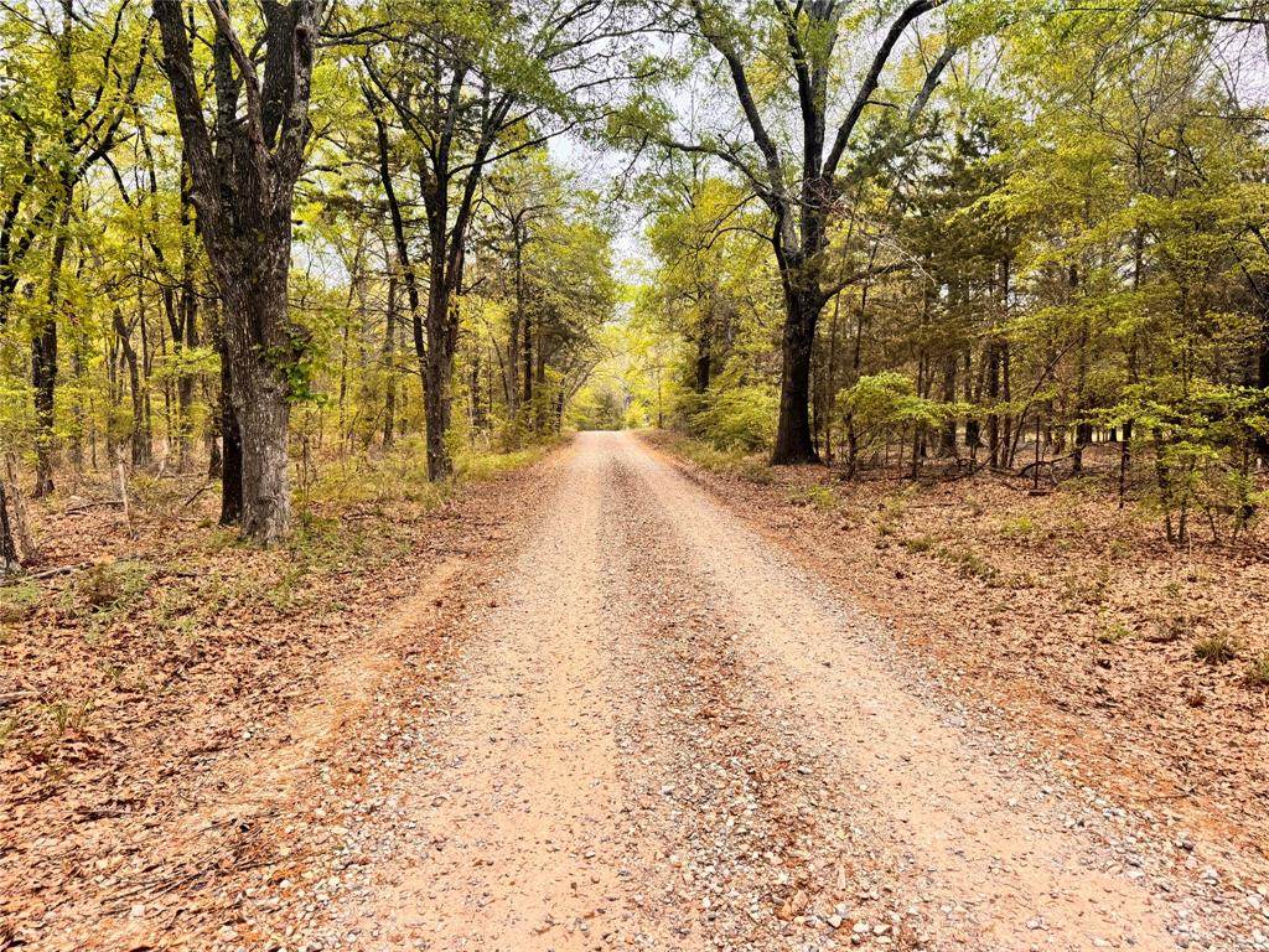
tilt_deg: -2.8
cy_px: 476
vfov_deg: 56.8
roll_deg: +0.6
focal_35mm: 24
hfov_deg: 71.6
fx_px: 880
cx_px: 634
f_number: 1.78
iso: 64
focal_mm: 6.76
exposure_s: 1/125
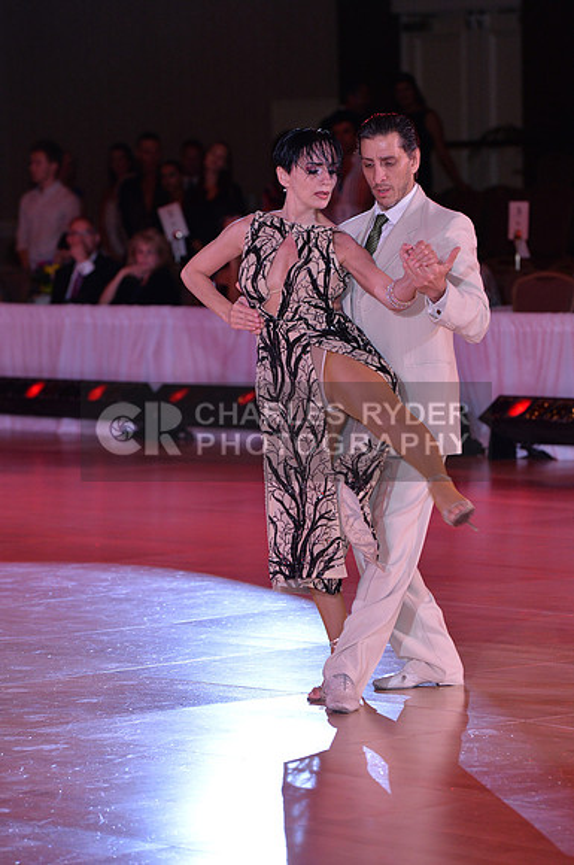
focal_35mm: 195
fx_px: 4677
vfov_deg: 10.6
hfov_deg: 7.0
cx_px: 287
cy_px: 432
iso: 2000
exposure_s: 1/250
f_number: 5.6
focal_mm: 195
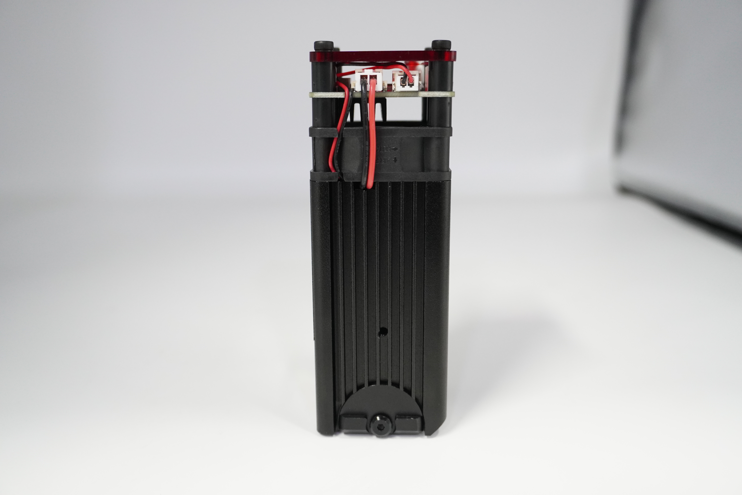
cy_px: 248
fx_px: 711
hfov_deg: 55.1
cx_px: 371
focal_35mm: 34
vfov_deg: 38.4
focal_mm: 23
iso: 1600
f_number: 4
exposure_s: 1/100
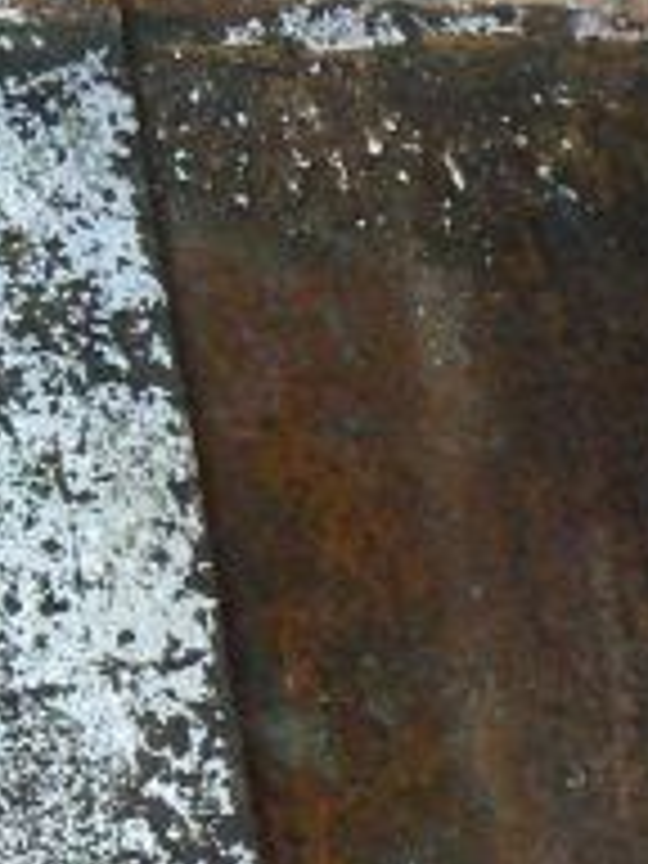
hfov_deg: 9.3
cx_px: -657
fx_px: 3744
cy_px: 706
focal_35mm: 150
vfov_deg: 13.1
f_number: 4
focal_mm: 6
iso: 400
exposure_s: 1/60
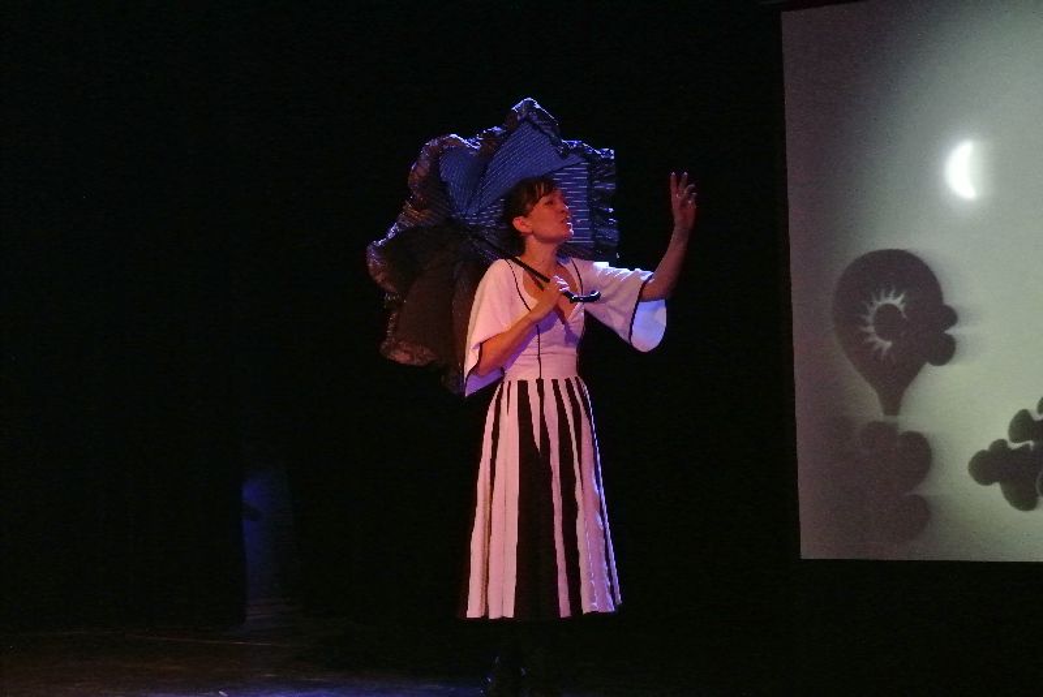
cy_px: 348
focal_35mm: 100
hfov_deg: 20.4
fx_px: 2900
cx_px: 522
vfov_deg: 13.7
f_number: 4.5
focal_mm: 37.3
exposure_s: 1/50
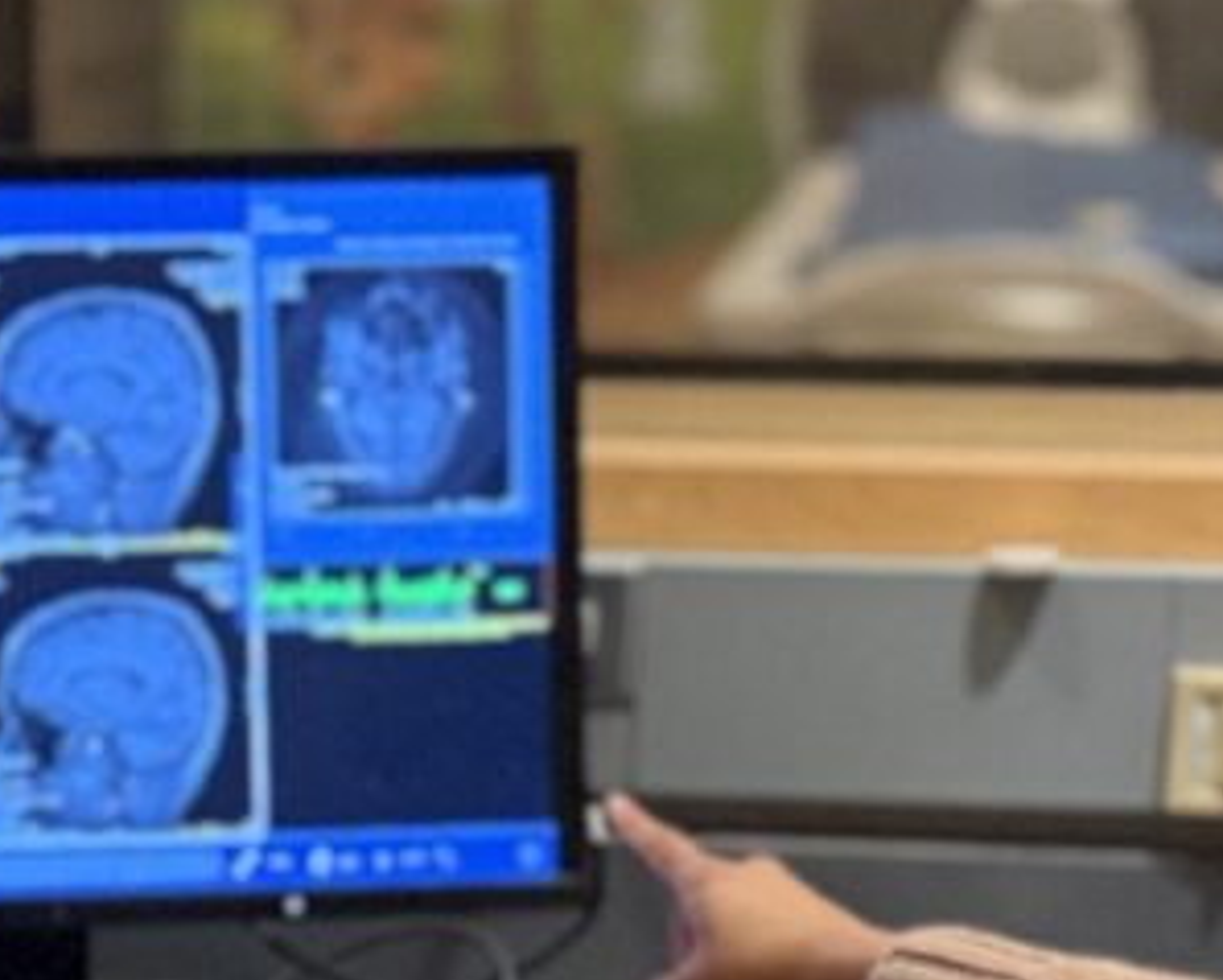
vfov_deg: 11.9
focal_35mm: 126
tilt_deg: -17.8
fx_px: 4564
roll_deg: -0.4
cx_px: 268
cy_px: 1244
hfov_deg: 15.2
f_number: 1.78
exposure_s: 1/40
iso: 800
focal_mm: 6.76
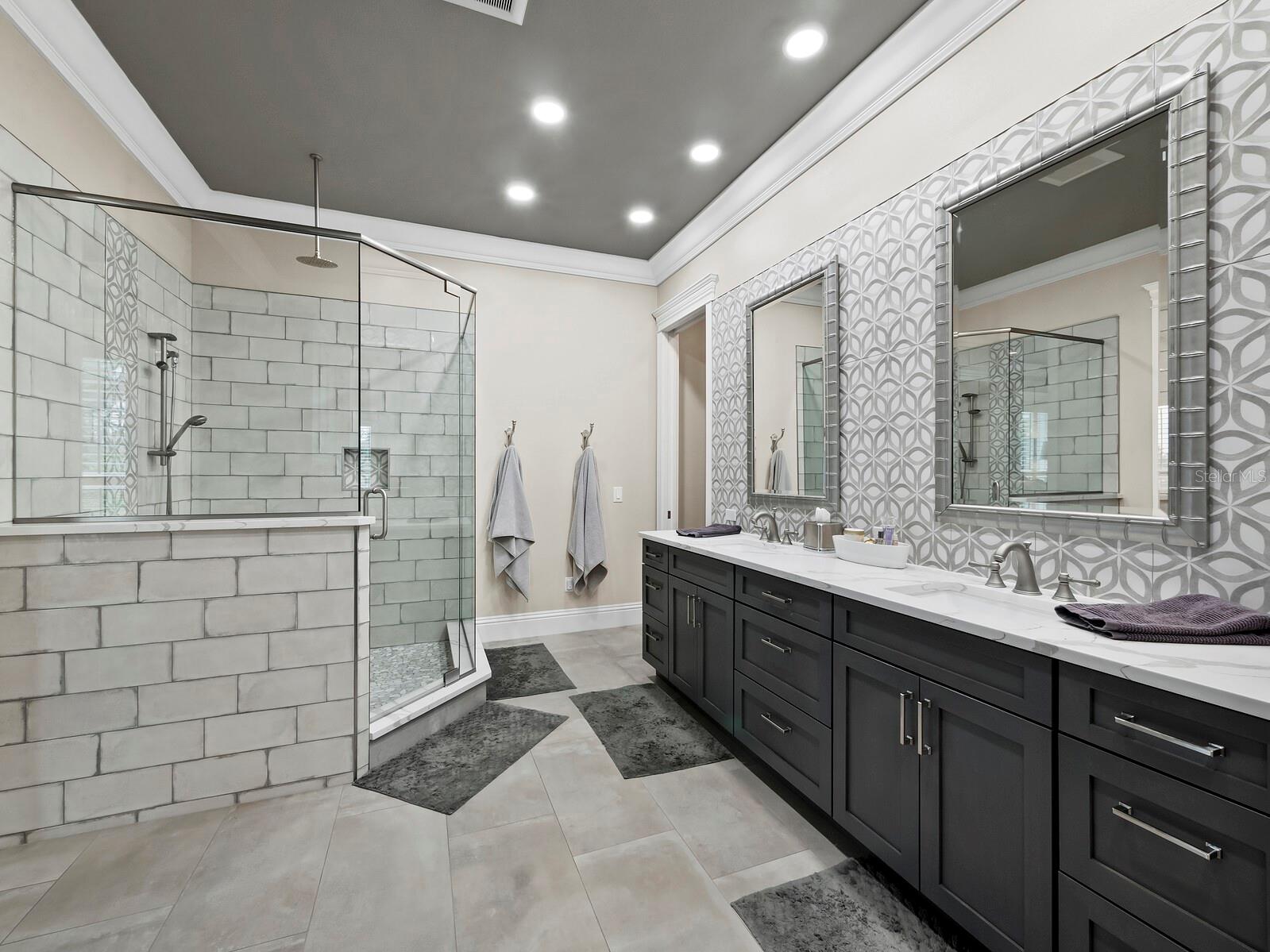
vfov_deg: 85.7
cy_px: 476
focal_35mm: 14
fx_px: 514
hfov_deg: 102.1
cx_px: 635
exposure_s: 1/1.25
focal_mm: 7
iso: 400
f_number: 11
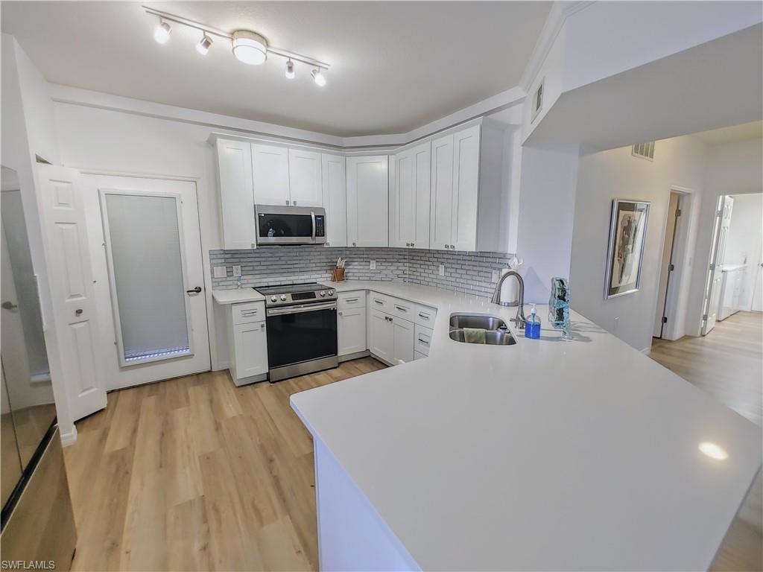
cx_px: 382
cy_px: 286
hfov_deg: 98.2
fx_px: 331
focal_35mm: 15
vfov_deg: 81.7
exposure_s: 1/30
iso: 150
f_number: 1.9
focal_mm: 1.78
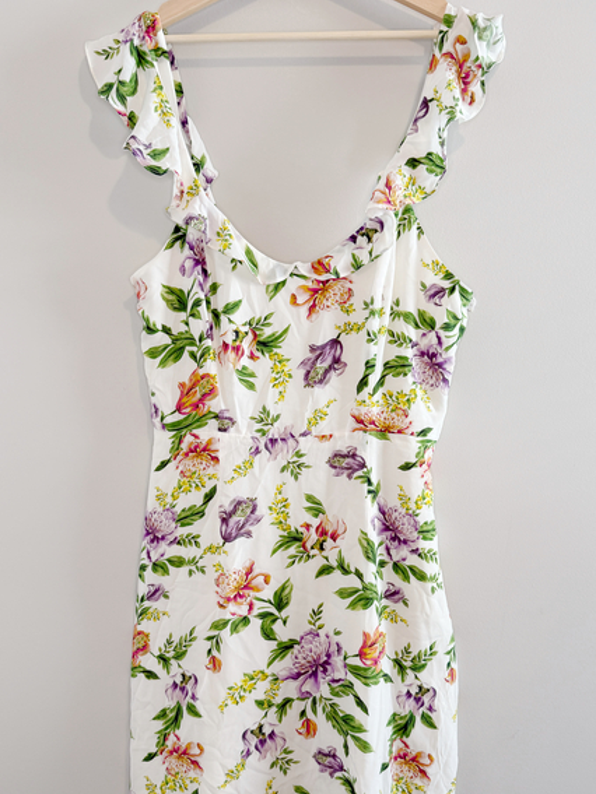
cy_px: 458
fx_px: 712
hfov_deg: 45.4
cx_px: 319
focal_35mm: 31
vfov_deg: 58.1
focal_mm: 6.76
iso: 125
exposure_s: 1/120
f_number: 1.78
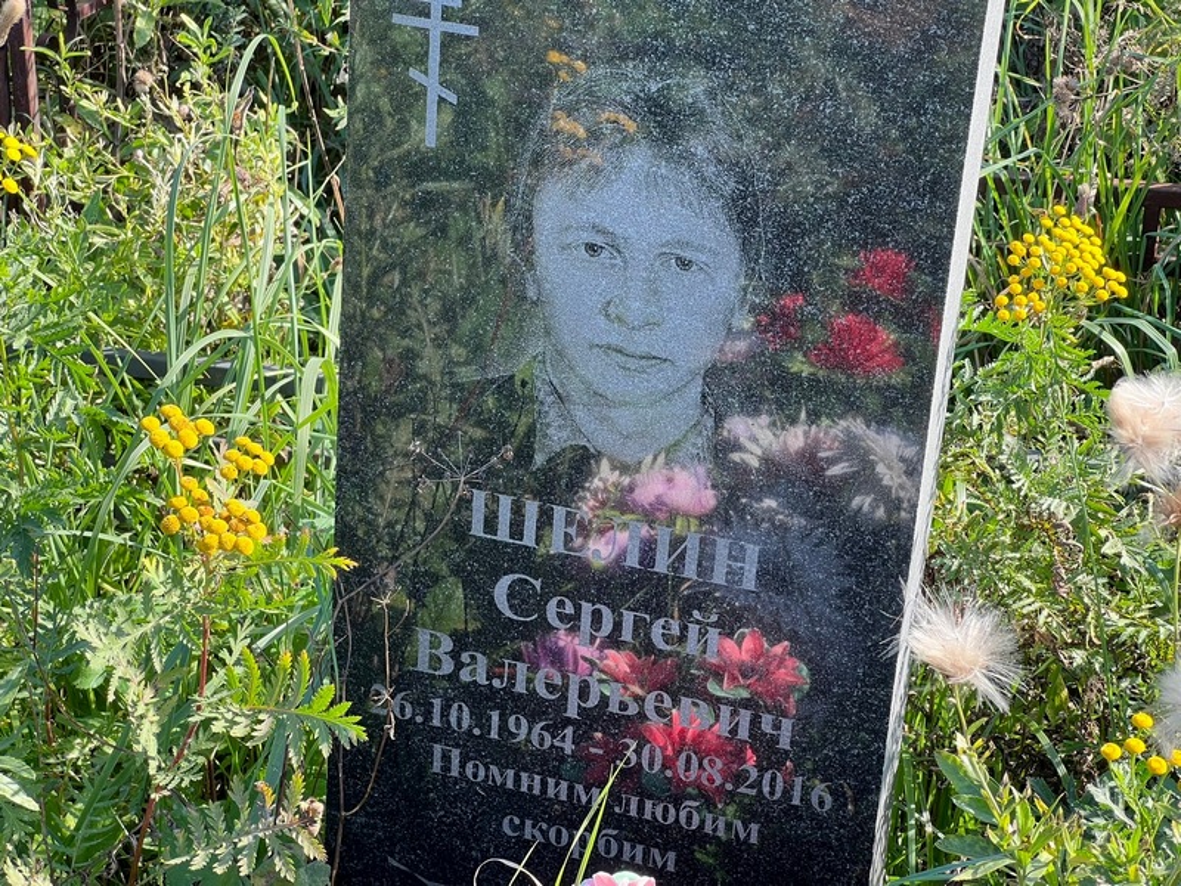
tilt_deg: -25.2
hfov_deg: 25.3
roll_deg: +1.2
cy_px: 443
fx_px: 2627
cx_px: 590
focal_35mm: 77
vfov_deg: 19.1
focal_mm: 9
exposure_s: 1/99
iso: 32
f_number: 2.8
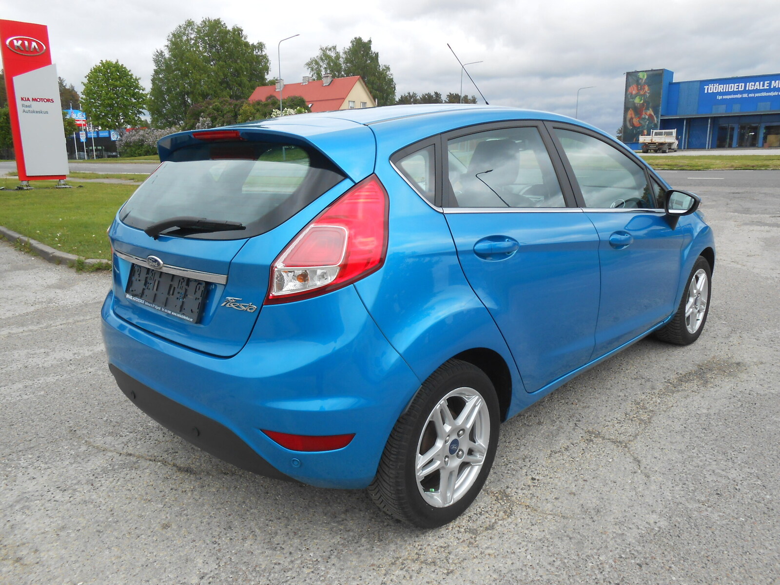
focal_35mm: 26
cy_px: 292
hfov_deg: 67.3
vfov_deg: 53.1
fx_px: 586
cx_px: 390
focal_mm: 4.6
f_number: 3.5
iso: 80
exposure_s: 1/400
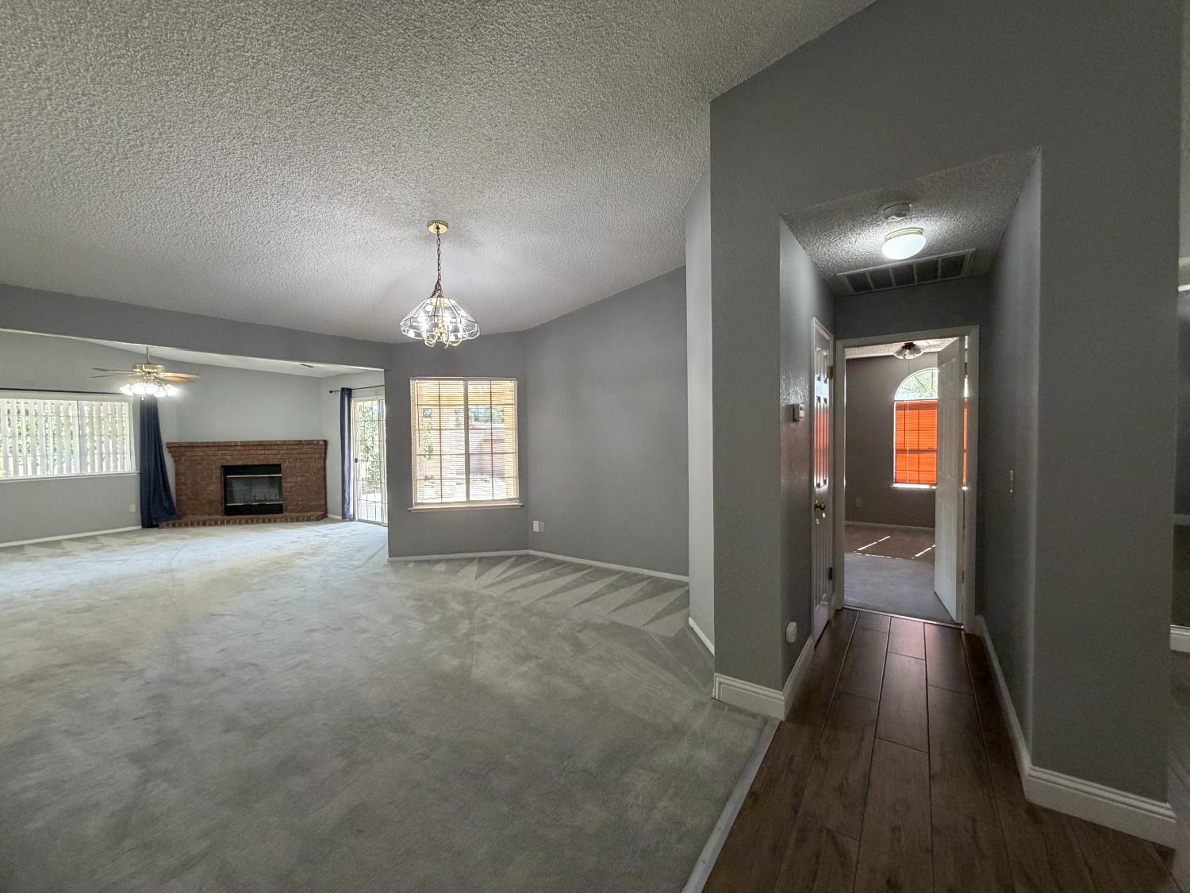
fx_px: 481
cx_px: 595
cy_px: 446
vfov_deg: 85.7
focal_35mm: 14
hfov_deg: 102.1
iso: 320
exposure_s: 1/120
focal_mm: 2.22
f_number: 2.2
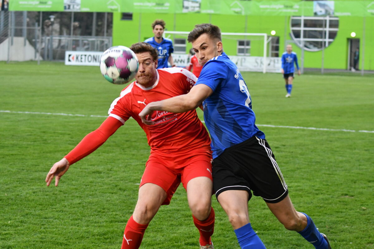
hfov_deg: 17.1
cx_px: 187
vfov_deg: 11.4
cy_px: 124
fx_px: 1247
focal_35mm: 120
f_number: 4.5
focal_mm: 80
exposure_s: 1/500
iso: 3600
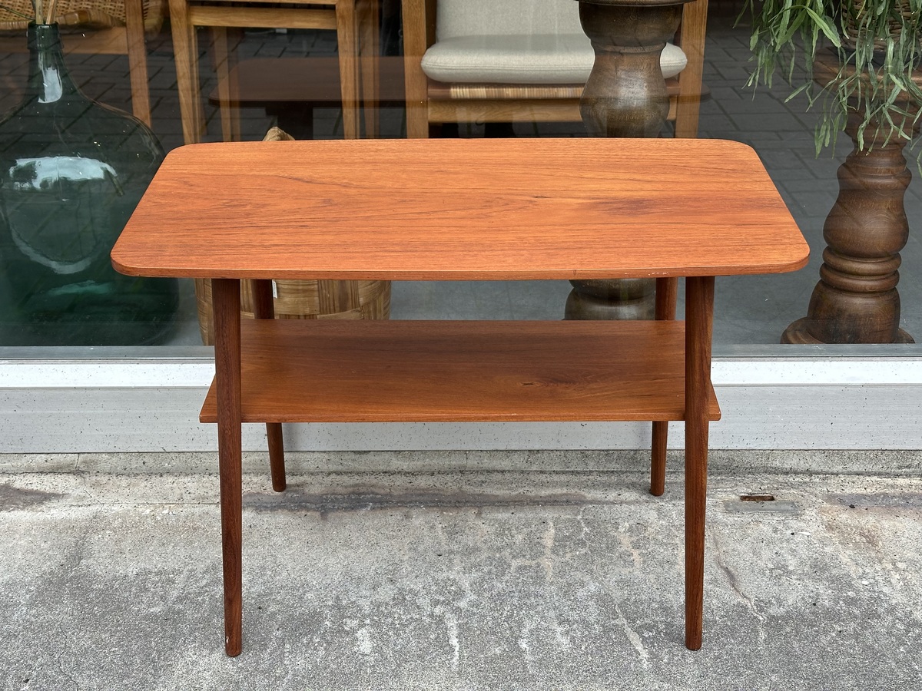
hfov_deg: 39.7
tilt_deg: -24.9
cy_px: 346
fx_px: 1278
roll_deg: -0.1
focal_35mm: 48
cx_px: 461
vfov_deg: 30.3
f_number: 1.78
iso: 64
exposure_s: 1/564
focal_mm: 6.86
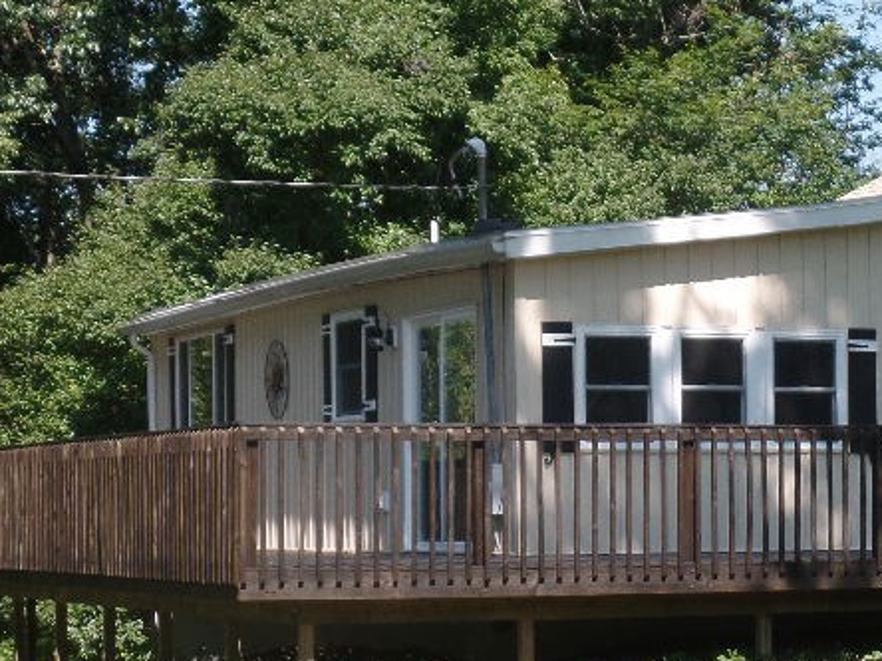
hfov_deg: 16.1
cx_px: 860
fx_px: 3058
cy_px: 403
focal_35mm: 120
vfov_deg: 12.3
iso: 80
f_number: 3.4
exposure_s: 1/500
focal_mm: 9.2
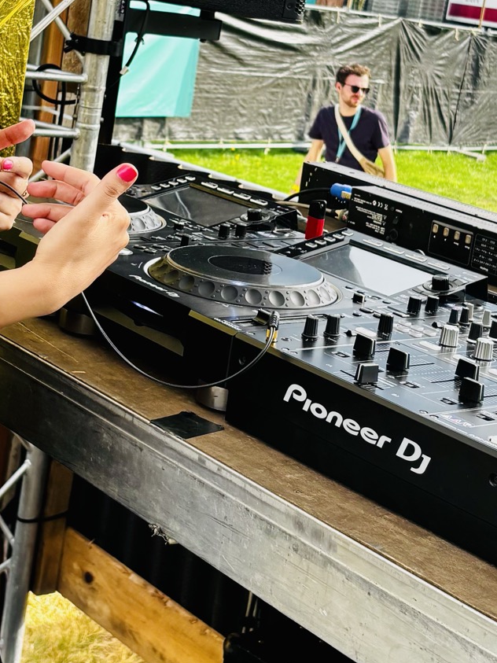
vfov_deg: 26.0
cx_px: 179
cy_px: 163
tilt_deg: -8.5
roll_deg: -10.9
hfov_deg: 19.8
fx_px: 1417
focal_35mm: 74
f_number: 1.6
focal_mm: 5.96
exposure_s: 1/811
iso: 50
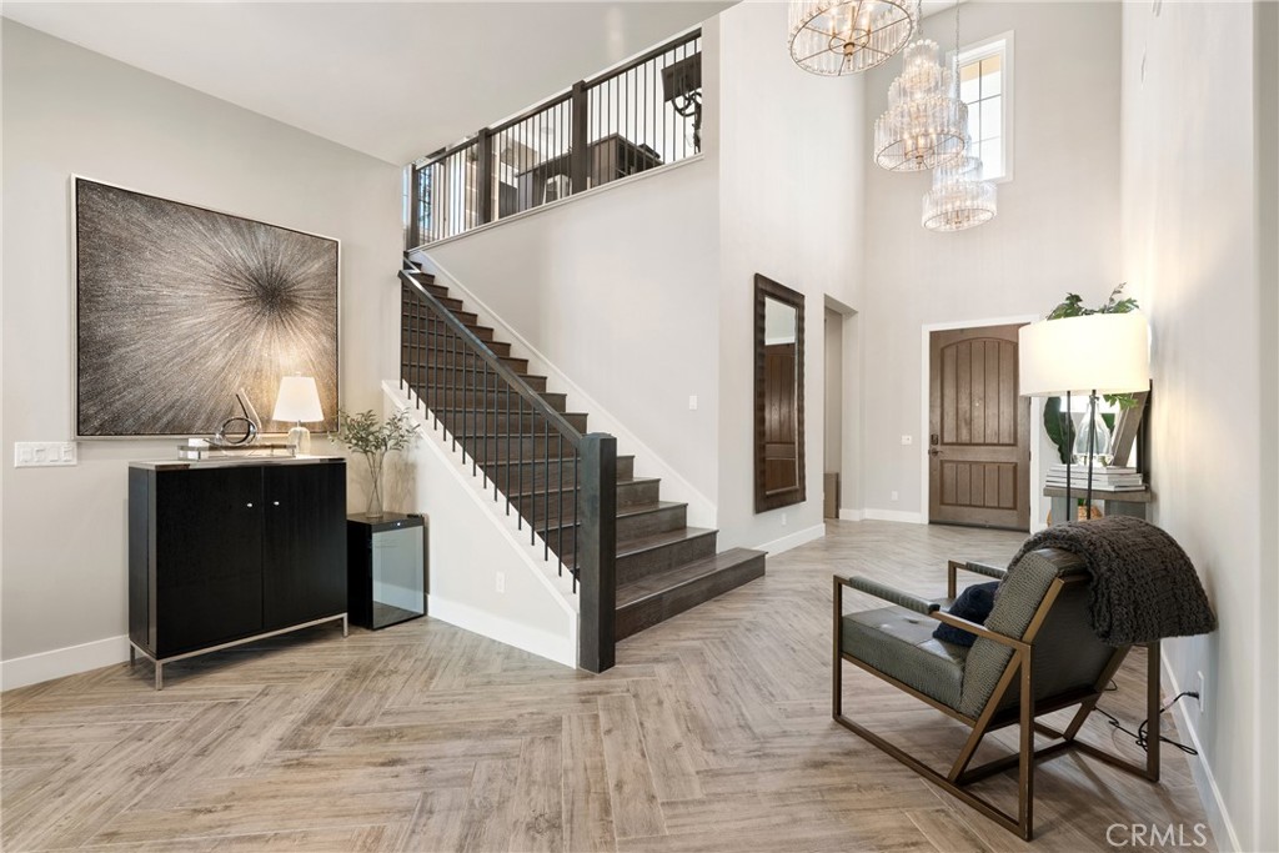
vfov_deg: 73.8
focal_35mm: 16
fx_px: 568
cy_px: 426
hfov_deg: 96.7
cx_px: 640
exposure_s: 2
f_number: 9
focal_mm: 16
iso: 100
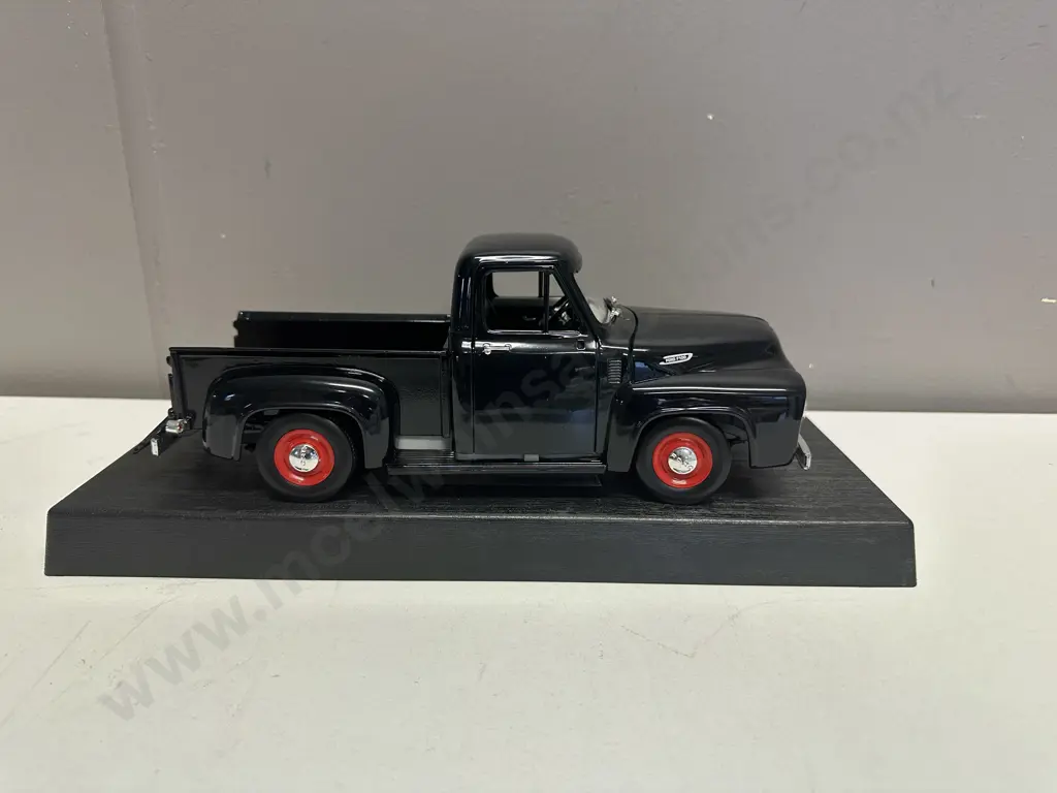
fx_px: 733
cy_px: 396
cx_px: 528
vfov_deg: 56.8
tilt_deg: -22.1
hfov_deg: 71.6
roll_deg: -0.9
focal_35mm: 24
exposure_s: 1/100
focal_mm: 6.86
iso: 160
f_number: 1.78
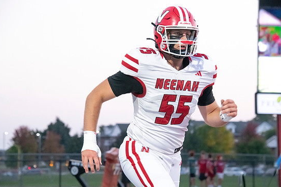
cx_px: 143
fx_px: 1202
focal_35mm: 154
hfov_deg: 13.3
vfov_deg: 8.9
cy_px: 99
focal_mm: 145
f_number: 7.1
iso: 10000
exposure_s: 1/400
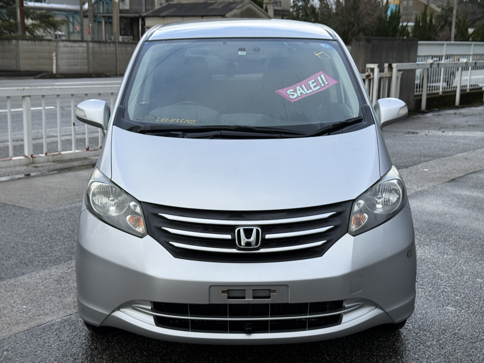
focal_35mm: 48
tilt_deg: -11.7
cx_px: 242
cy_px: 182
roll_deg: -0.8
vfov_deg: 30.3
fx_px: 671
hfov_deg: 39.7
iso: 64
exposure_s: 1/1116
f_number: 1.78
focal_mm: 6.76
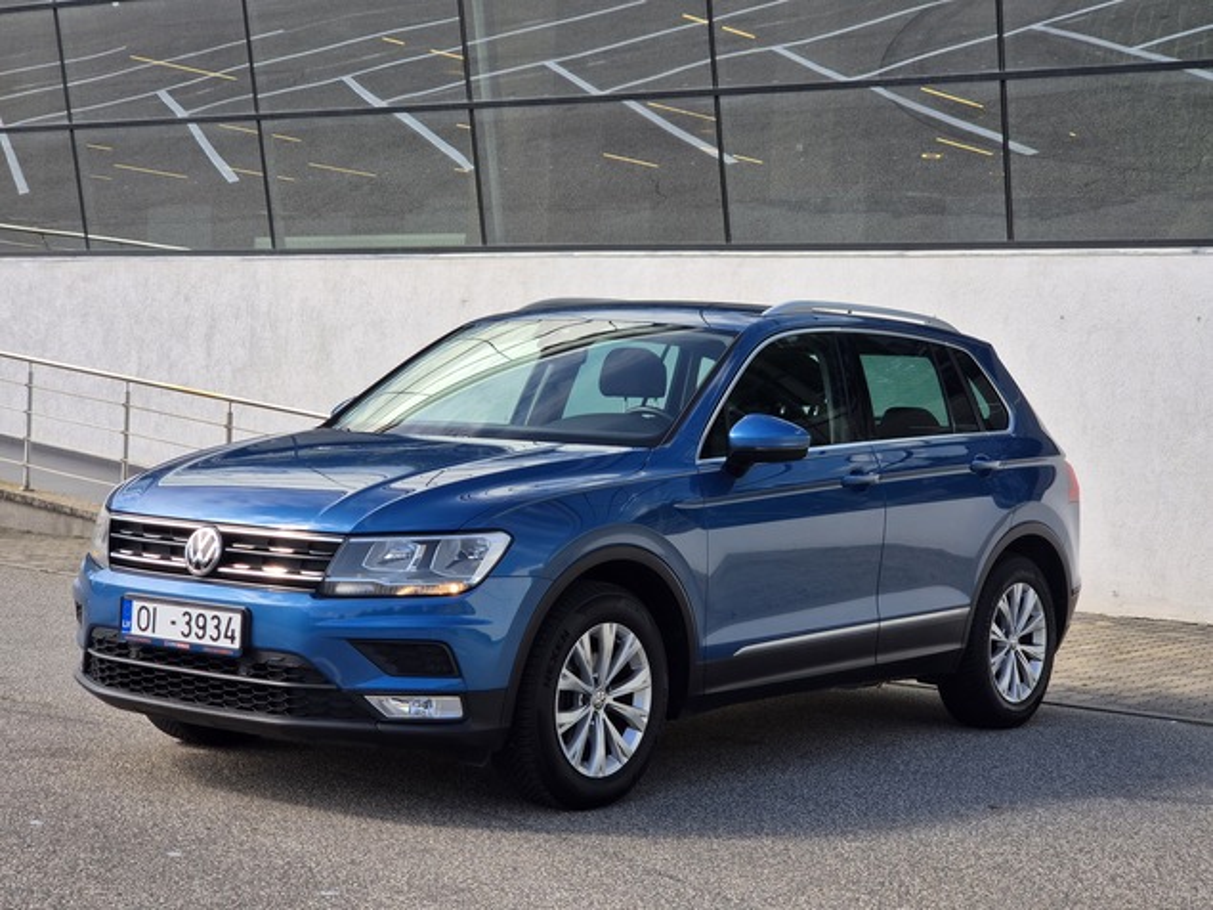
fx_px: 2417
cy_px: 455
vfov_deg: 21.3
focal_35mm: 69
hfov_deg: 28.2
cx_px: 606
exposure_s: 1/470
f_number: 2.4
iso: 25
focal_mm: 7
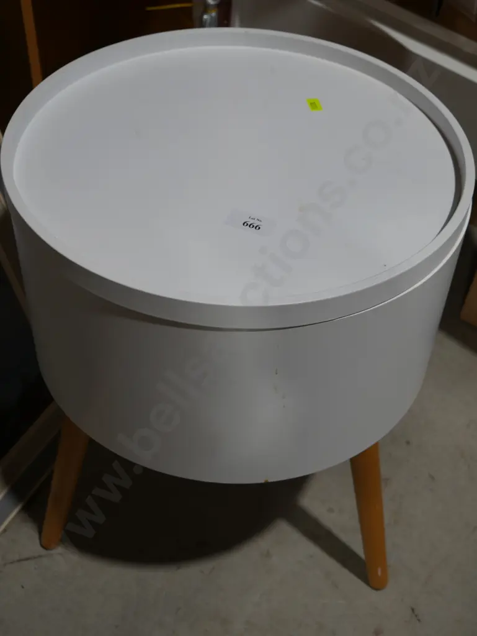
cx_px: 238
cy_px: 318
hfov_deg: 30.3
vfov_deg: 39.6
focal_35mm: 48
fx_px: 881
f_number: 5.2
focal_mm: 24
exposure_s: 1/80
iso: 200
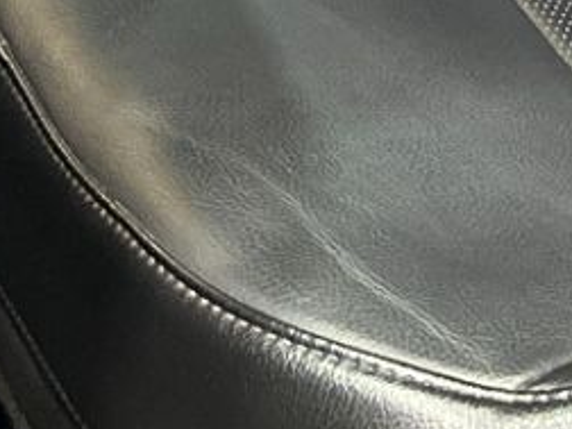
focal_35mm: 183
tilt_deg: -15.2
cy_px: -842
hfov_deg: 10.6
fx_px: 3024
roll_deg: -0.1
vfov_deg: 7.2
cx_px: 699
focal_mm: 6.86
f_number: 1.78
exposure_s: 1/46
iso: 1000
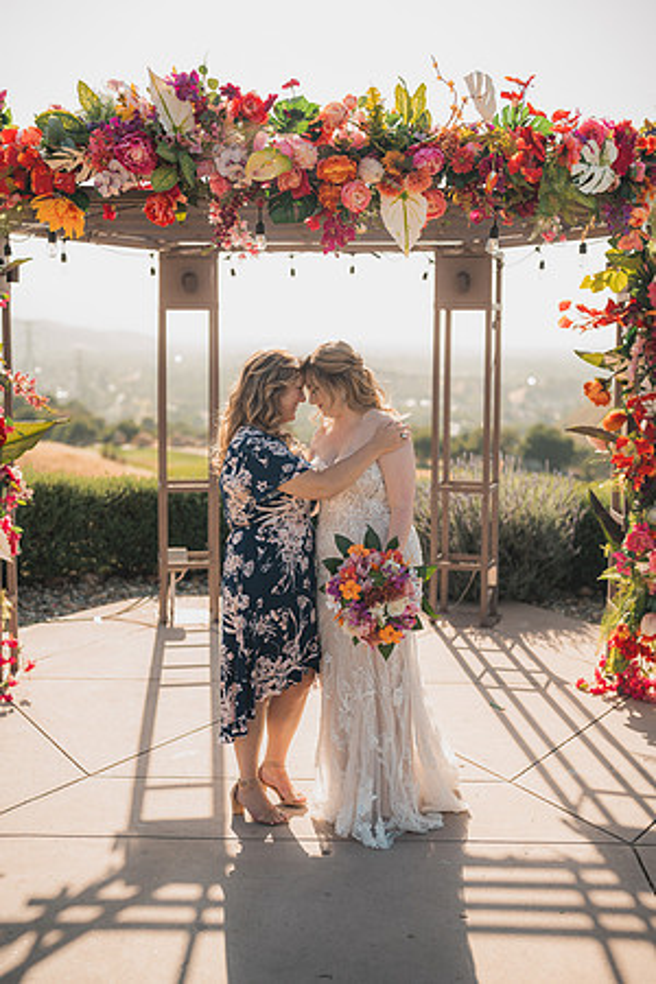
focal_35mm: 50
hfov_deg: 27.0
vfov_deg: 39.6
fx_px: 1367
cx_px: 328
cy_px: 492
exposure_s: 1/1000
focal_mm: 50
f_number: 2
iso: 50
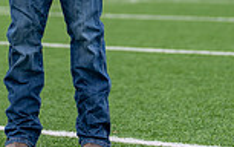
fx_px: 1443
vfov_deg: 5.7
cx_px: 30
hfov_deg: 9.2
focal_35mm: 226
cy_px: -120
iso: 160
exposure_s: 1/400
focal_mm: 50
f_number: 1.2
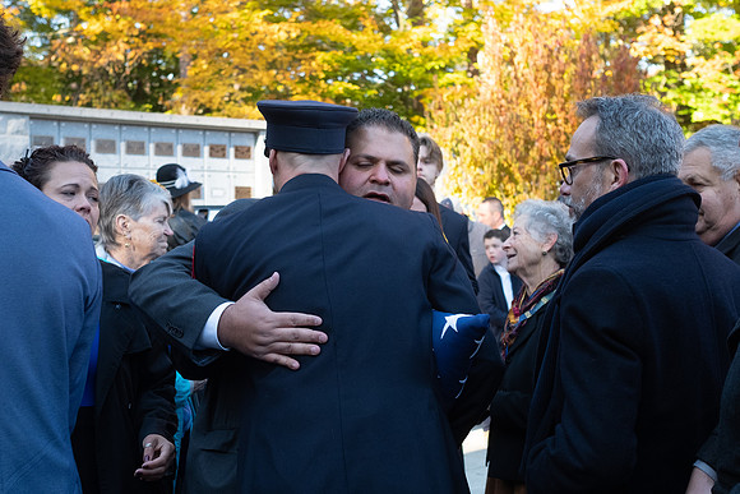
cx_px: 352
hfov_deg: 42.0
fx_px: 964
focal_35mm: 47
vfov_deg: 28.7
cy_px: 274
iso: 800
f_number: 3.2
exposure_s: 1/640
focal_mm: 23
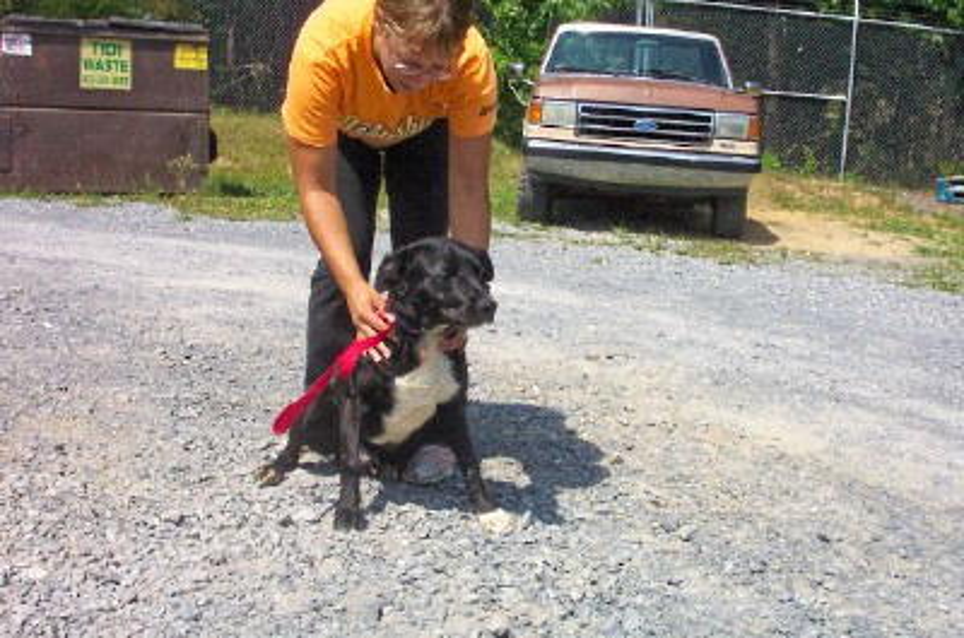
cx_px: 482
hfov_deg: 54.5
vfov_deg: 37.7
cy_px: 319
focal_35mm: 35
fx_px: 935
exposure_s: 1/250
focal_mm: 7.5
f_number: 9.5
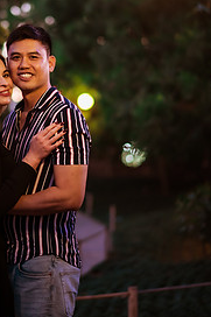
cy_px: 93
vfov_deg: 21.1
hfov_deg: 14.1
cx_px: 40
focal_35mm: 96
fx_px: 845
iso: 1250
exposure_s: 1/125
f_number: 1.4
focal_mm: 58
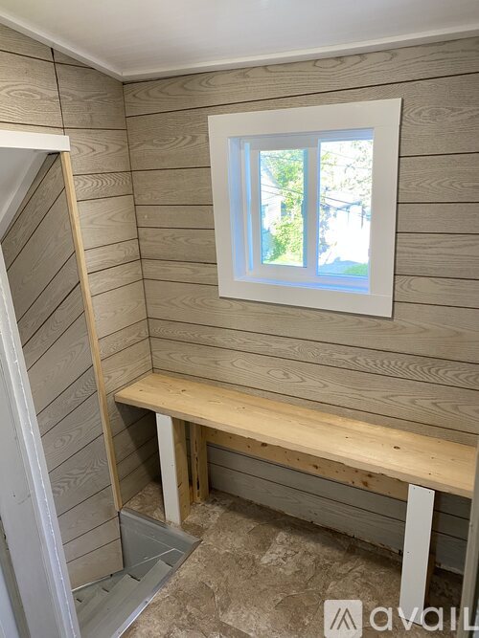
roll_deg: +2.1
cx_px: 240
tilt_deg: -17.3
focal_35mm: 26
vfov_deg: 67.3
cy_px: 319
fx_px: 480
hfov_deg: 53.0
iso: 80
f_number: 1.8
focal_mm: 4.25
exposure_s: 1/60
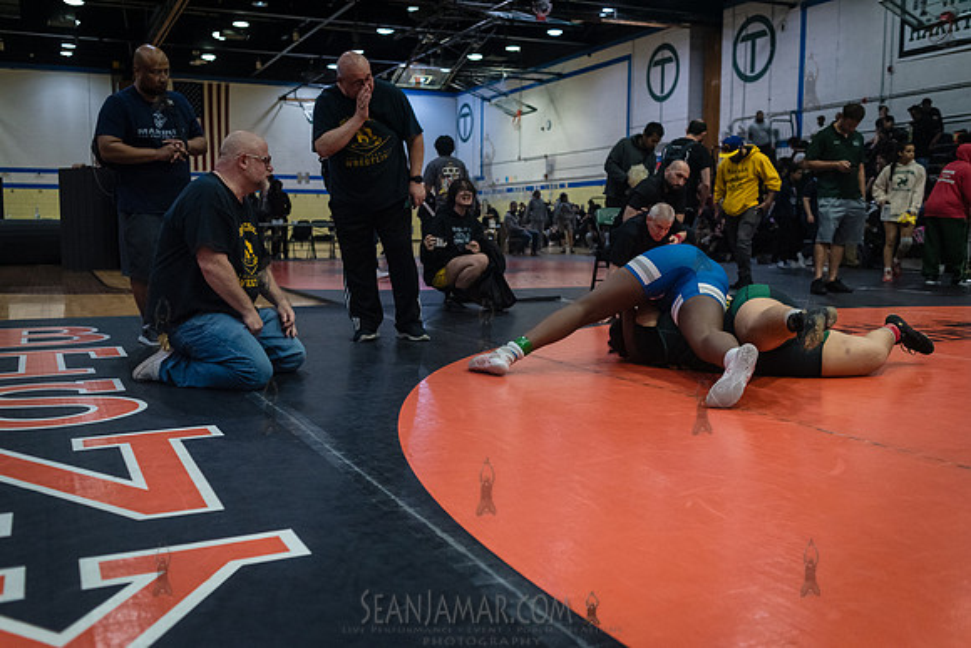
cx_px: 486
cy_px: 324
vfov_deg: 37.9
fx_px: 945
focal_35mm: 35
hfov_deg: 54.4
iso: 5000
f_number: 3.2
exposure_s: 1/800
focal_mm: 35
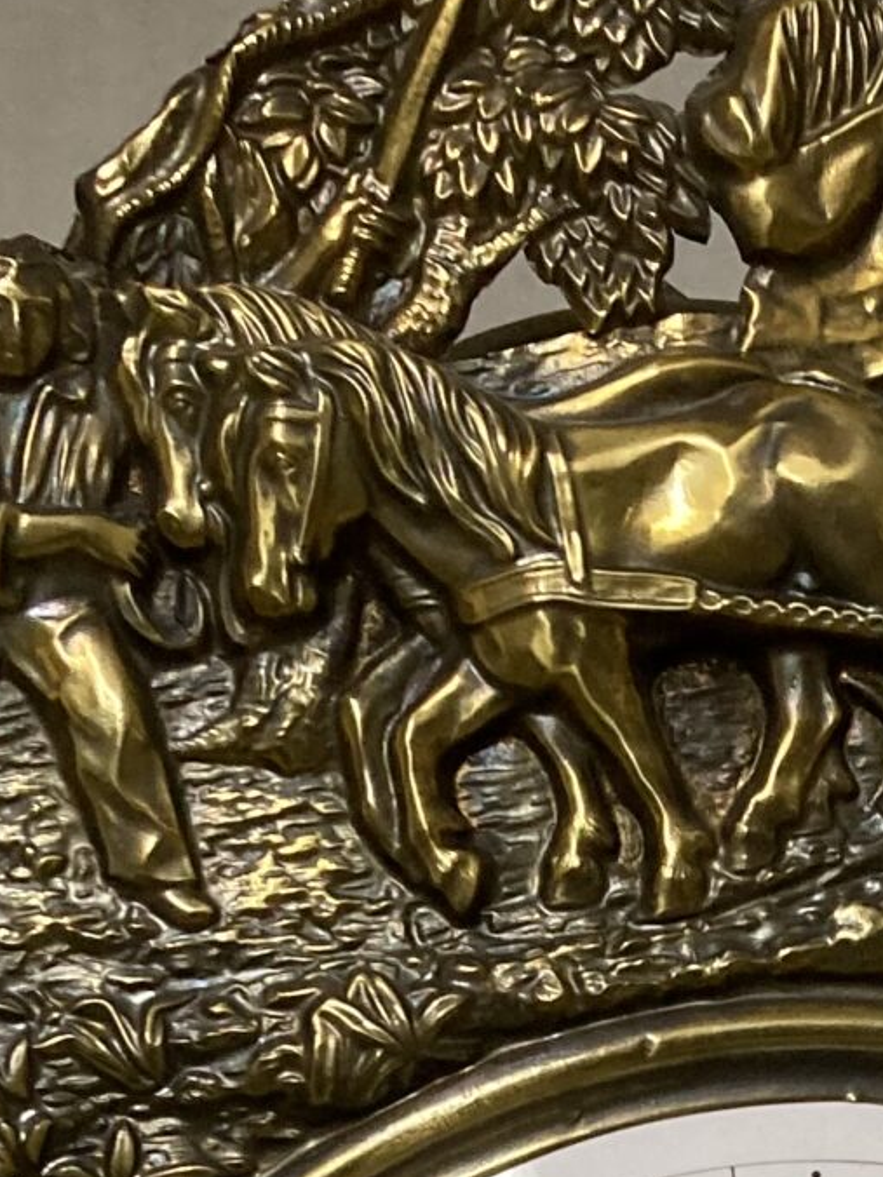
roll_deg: +1.5
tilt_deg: -5.6
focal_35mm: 106
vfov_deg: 16.5
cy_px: 1870
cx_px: 960
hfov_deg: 13.7
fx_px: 3605
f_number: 1.8
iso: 160
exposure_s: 1/50
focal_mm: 3.99
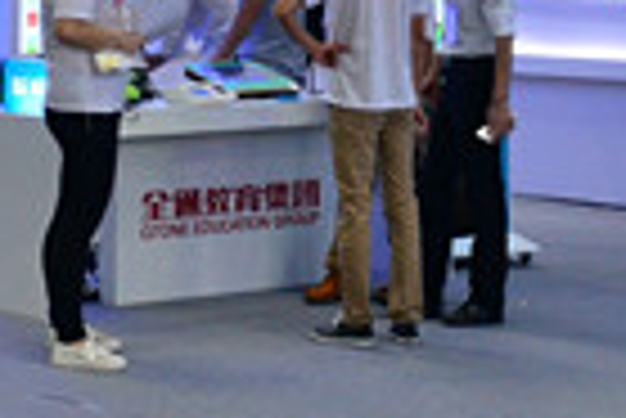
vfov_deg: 7.9
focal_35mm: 167
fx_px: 2907
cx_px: 99
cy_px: -402
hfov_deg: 12.2
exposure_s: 1/40
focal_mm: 29
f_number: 5.6
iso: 1000
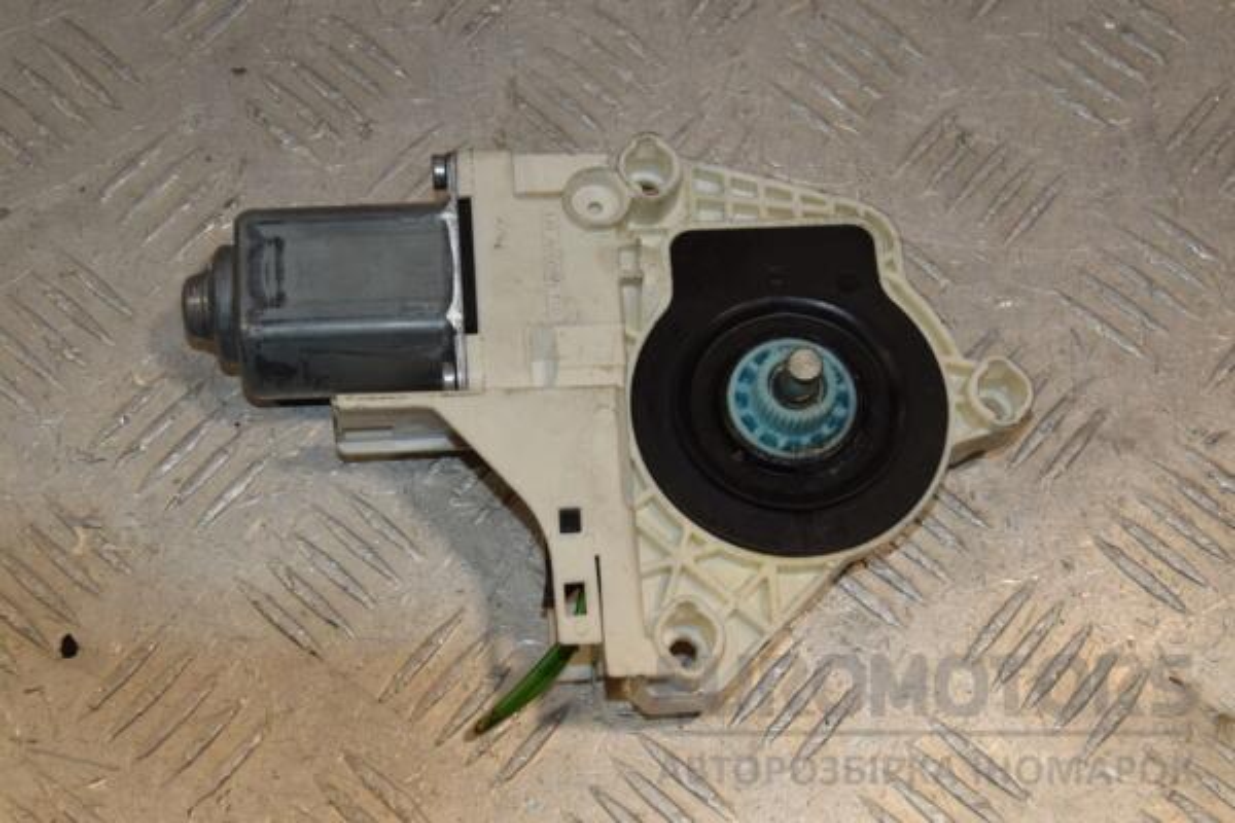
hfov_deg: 29.9
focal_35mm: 68
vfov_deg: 20.2
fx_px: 2315
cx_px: 618
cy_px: 412
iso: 800
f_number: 13
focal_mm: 45
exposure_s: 1/200
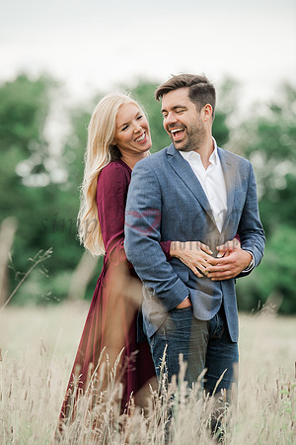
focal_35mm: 185
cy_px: 222
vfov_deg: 11.1
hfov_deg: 7.4
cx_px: 148
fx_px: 2281
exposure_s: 1/320
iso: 250
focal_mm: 185
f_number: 4
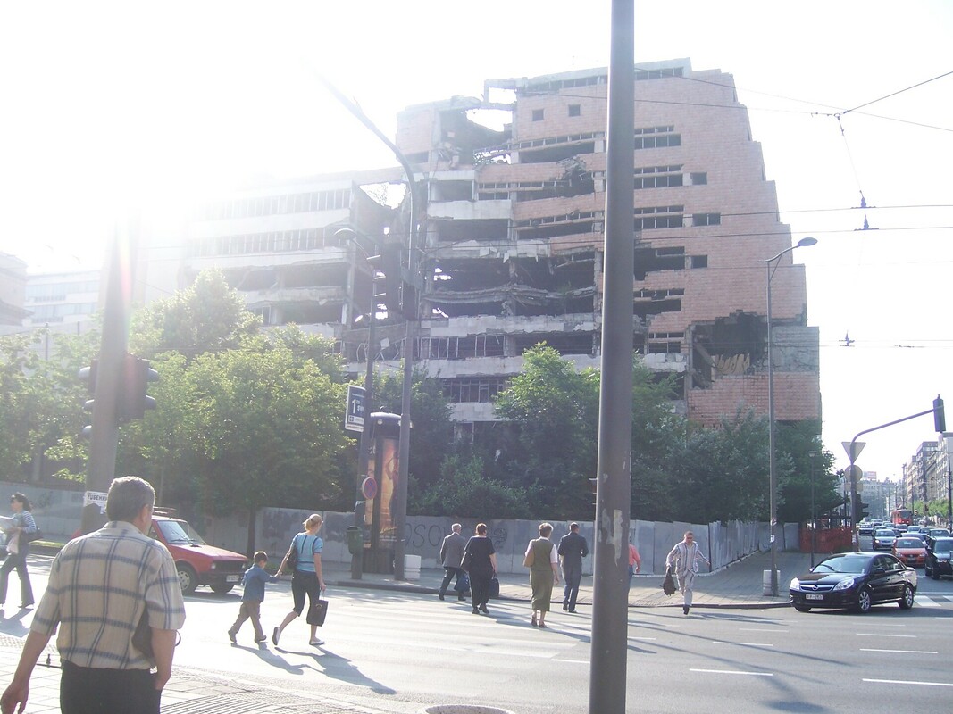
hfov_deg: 51.4
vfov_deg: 39.6
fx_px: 991
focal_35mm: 36
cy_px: 357
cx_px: 476
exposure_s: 1/500
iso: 80
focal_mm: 6.2
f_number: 2.8
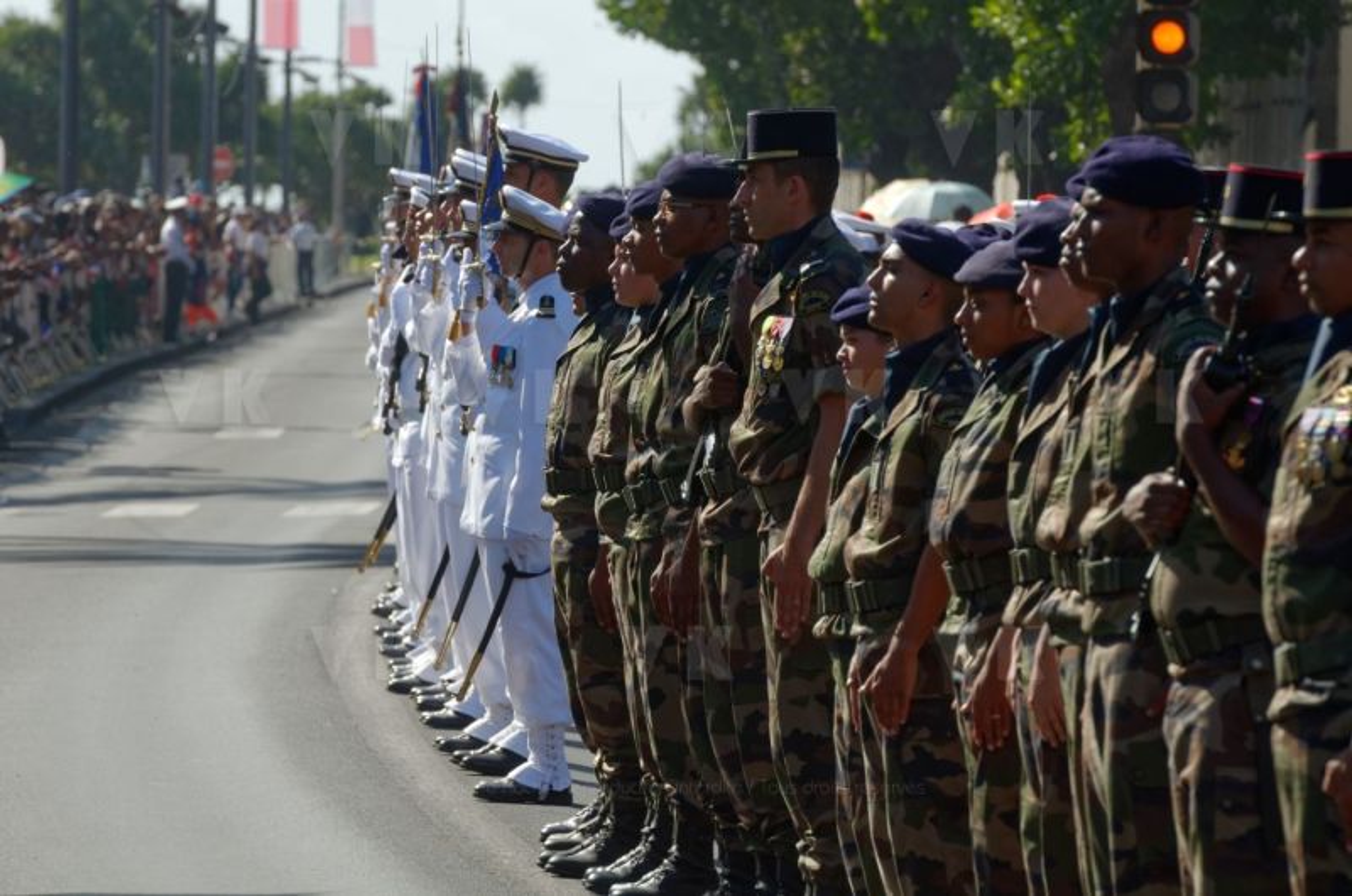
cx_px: 676
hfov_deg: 6.9
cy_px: 448
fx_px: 11244
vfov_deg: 4.6
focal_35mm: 300
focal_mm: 200
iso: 160
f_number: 8
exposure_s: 1/640
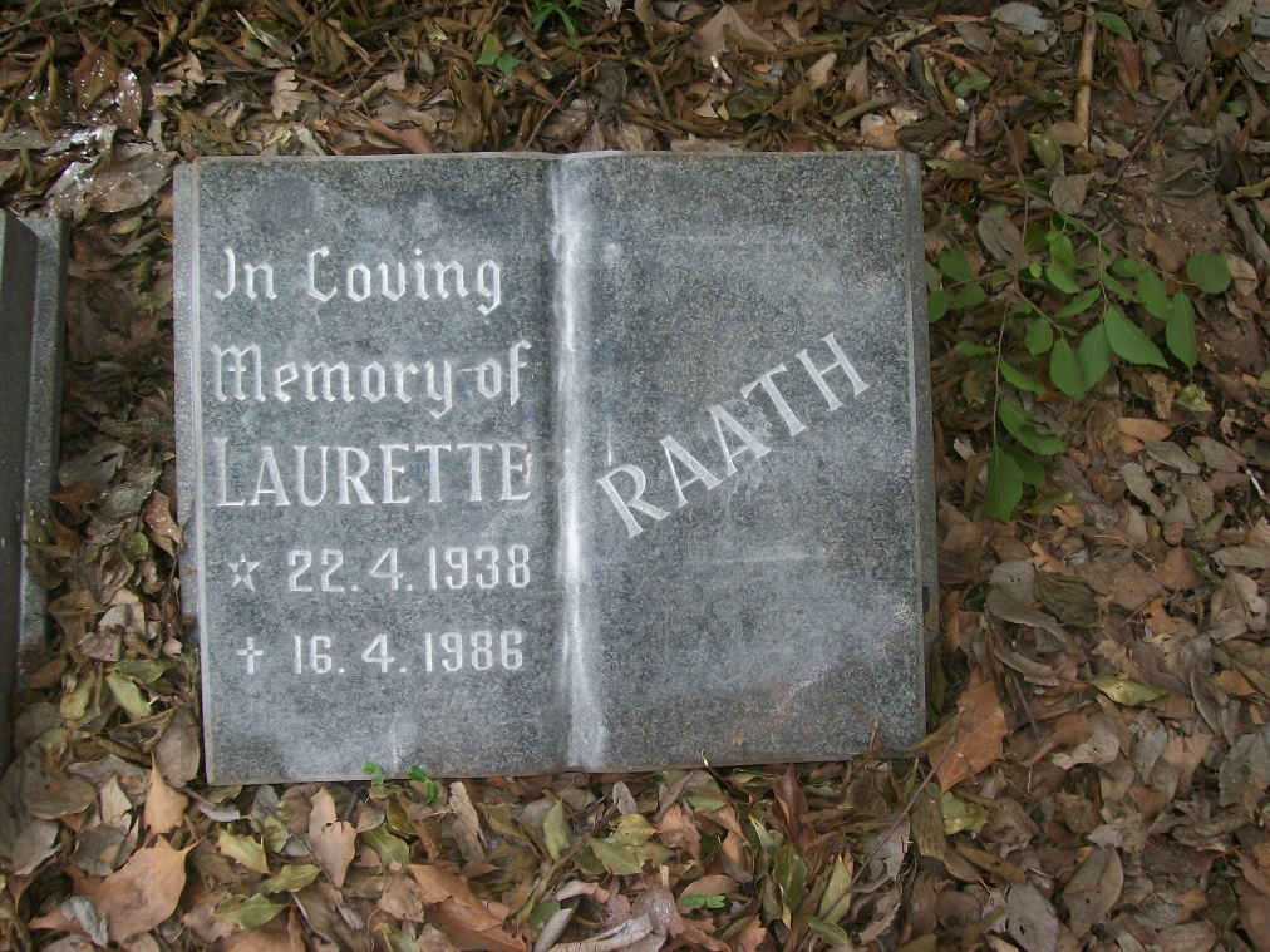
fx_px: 1321
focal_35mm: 36
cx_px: 635
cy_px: 476
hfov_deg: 51.4
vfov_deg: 39.7
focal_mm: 6
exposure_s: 1/250
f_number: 2.7
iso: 80
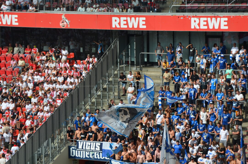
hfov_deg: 13.3
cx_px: 132
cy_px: 115
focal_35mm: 155
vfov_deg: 8.8
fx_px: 1066
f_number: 6.3
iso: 200
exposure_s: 1/640
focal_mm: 70
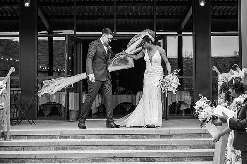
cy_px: 82
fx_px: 473
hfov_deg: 29.3
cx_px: 123
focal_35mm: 69
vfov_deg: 19.7
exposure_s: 1/1000
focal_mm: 68
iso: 640
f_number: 5
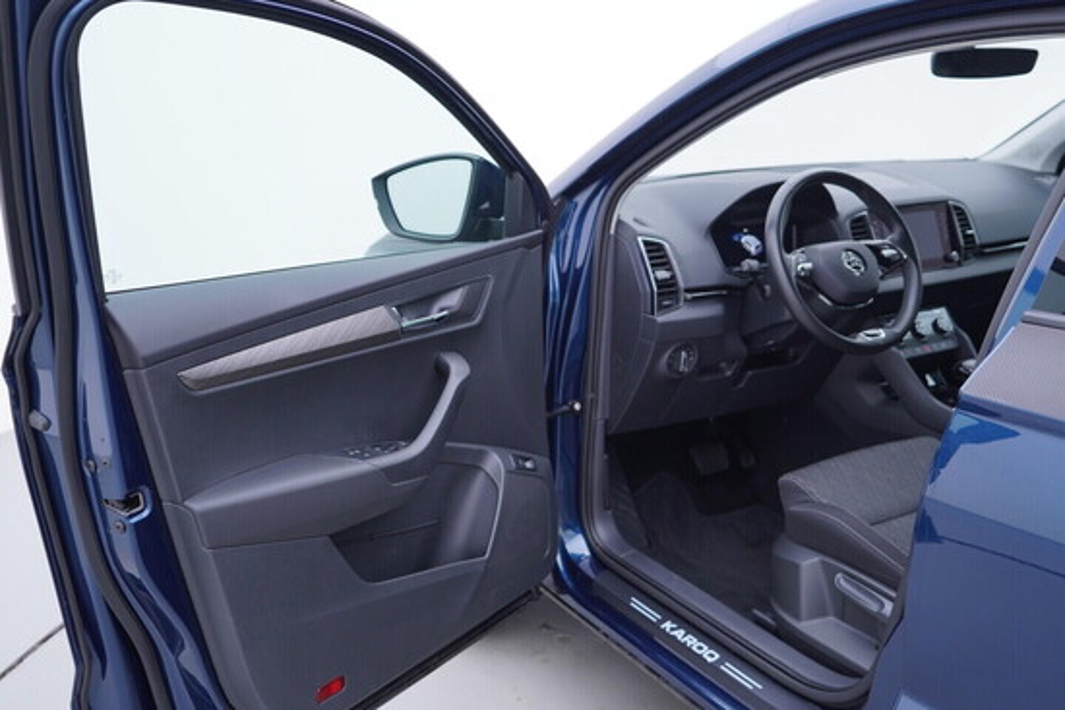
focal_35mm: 36
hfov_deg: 53.1
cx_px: 532
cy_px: 355
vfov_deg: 36.9
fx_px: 1065
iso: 125
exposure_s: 1/50
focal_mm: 24
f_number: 3.2
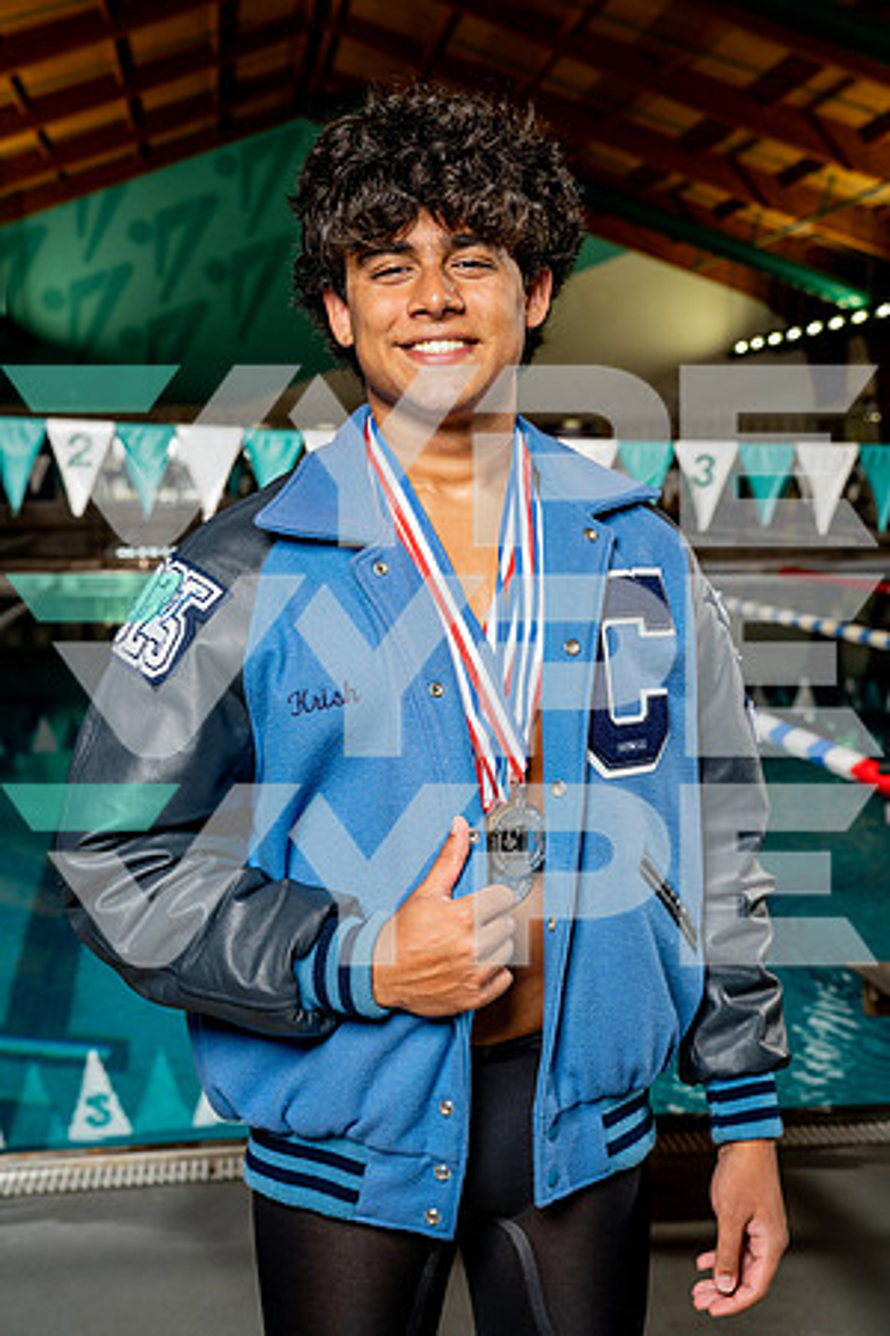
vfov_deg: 41.1
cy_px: 668
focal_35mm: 48
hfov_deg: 28.1
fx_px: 1780
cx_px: 445
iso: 640
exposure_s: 1/250
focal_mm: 48
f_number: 5.6
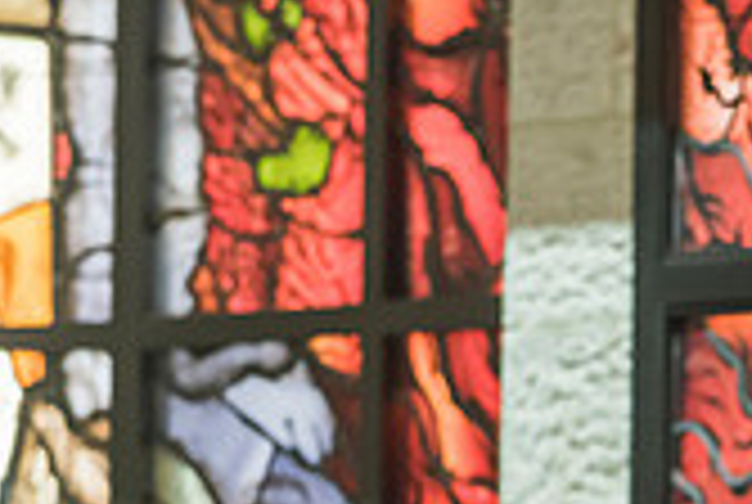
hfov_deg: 3.0
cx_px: 1265
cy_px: 848
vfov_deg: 2.0
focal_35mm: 694
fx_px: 14523
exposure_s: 1/80
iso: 1600
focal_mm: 200
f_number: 3.5
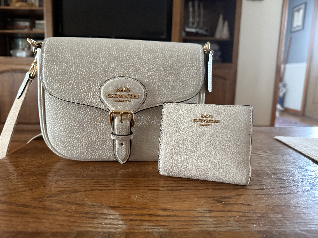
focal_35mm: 24
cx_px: 159
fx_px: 220
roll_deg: -1.4
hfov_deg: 71.6
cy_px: 119
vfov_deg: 56.8
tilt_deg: -10.9
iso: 800
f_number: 1.78
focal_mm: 6.76
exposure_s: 1/60
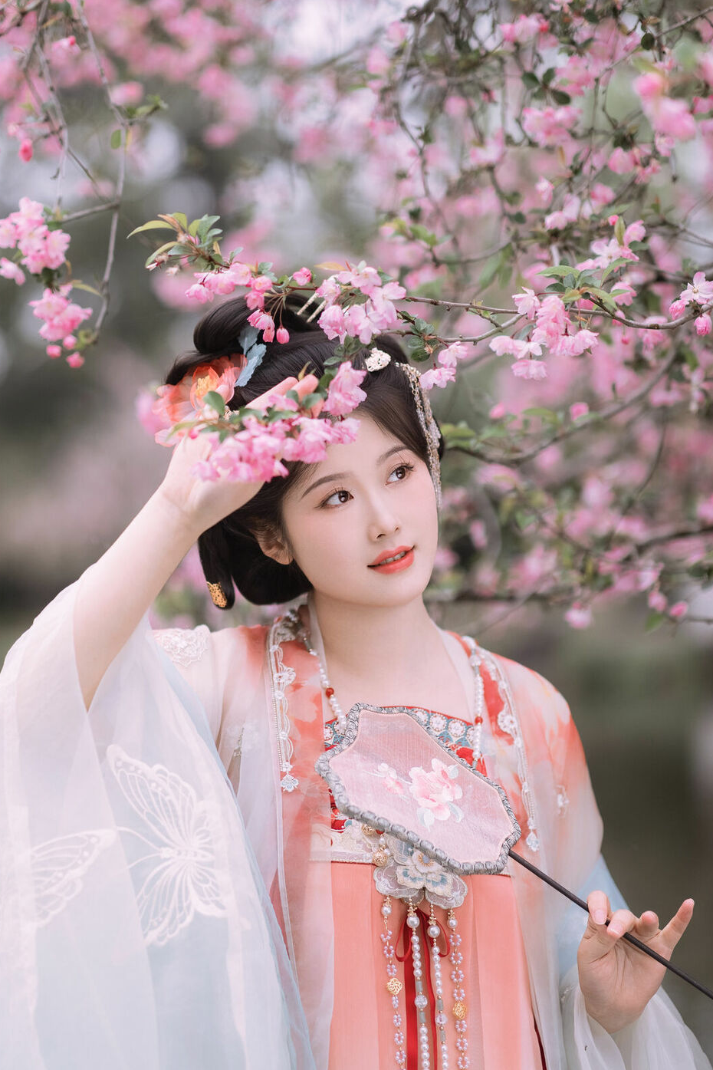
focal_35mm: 96
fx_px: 2852
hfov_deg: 14.2
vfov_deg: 21.2
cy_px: 553
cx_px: 324
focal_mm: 85
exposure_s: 1/1250
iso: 200
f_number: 1.8
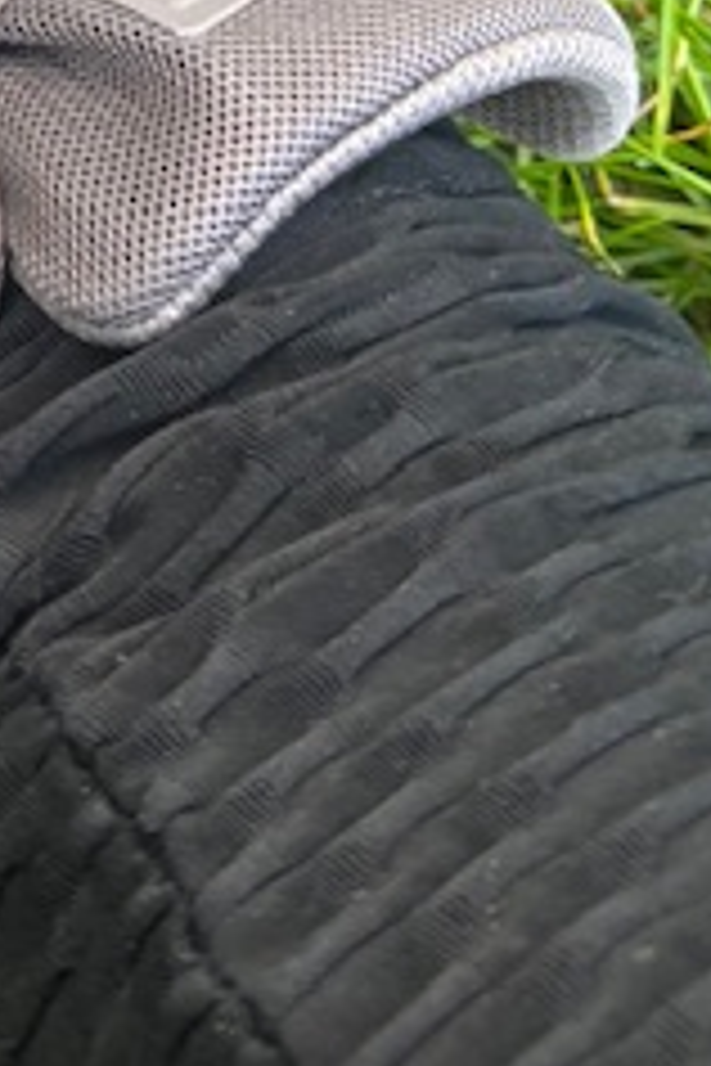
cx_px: -608
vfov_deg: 12.9
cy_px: -765
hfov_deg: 9.0
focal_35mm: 146
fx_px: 4325
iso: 80
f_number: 1.6
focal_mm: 5.96
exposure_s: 1/121
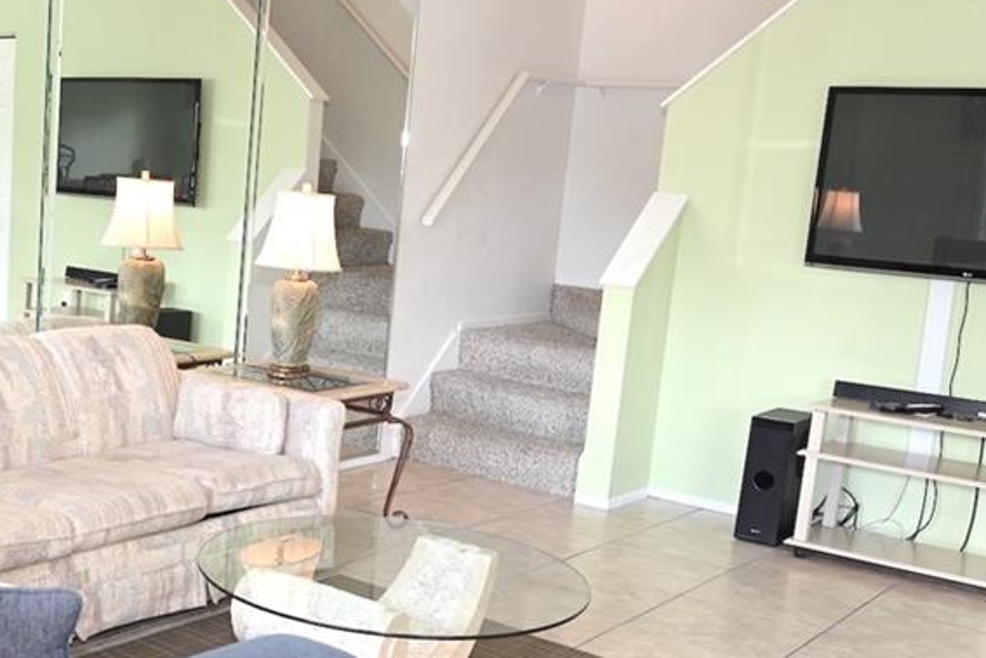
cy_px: 402
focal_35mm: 49
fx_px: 1353
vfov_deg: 27.2
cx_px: 174
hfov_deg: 38.3
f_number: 4
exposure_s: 1/60
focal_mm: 17.5
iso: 360
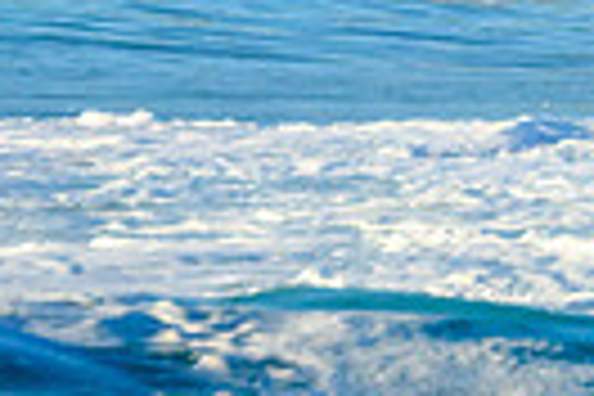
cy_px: -374
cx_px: 1239
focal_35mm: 2411
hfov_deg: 0.9
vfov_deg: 0.6
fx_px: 39778
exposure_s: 1/2000
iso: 1000
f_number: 9
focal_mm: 400
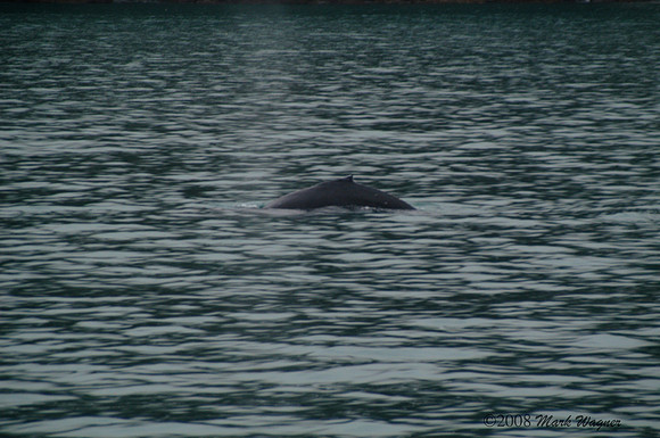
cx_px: 330
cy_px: 219
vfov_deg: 4.6
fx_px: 5492
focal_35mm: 300
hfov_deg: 6.9
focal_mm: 200
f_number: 6.3
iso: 400
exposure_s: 1/320
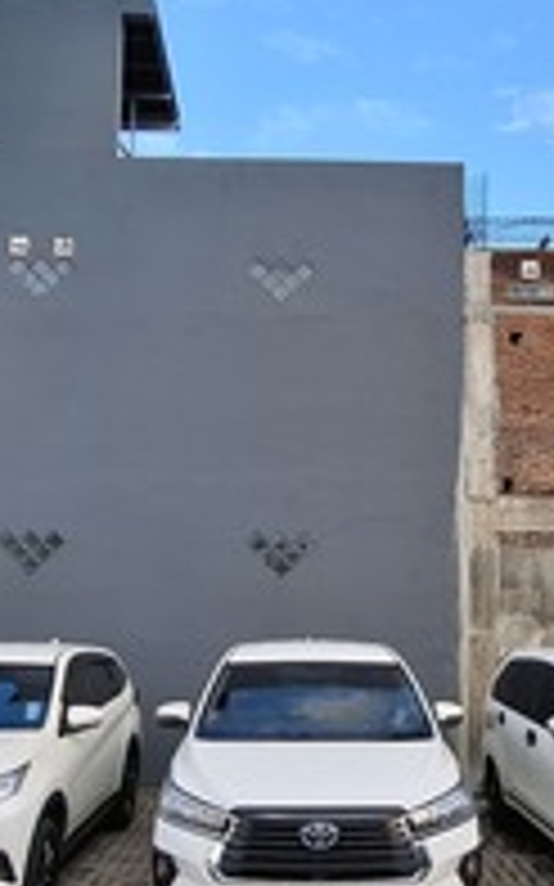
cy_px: 573
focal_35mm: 32
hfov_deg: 39.3
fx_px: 774
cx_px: 313
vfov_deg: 58.6
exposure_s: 1/199
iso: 40
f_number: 2.2
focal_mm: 1.74
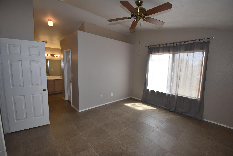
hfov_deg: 100.3
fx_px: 97
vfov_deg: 77.4
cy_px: 78
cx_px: 116
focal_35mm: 15
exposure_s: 1/125
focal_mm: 10
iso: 400
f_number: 5.6
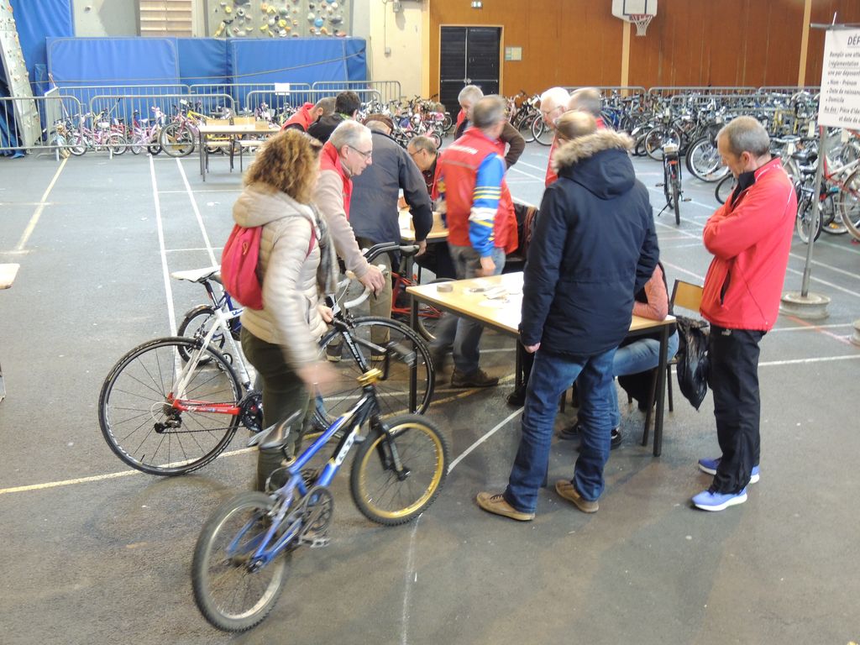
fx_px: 1068
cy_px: 322
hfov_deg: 43.9
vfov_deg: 33.6
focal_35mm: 43
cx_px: 430
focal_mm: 7.6
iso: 400
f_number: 3.4
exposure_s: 1/13
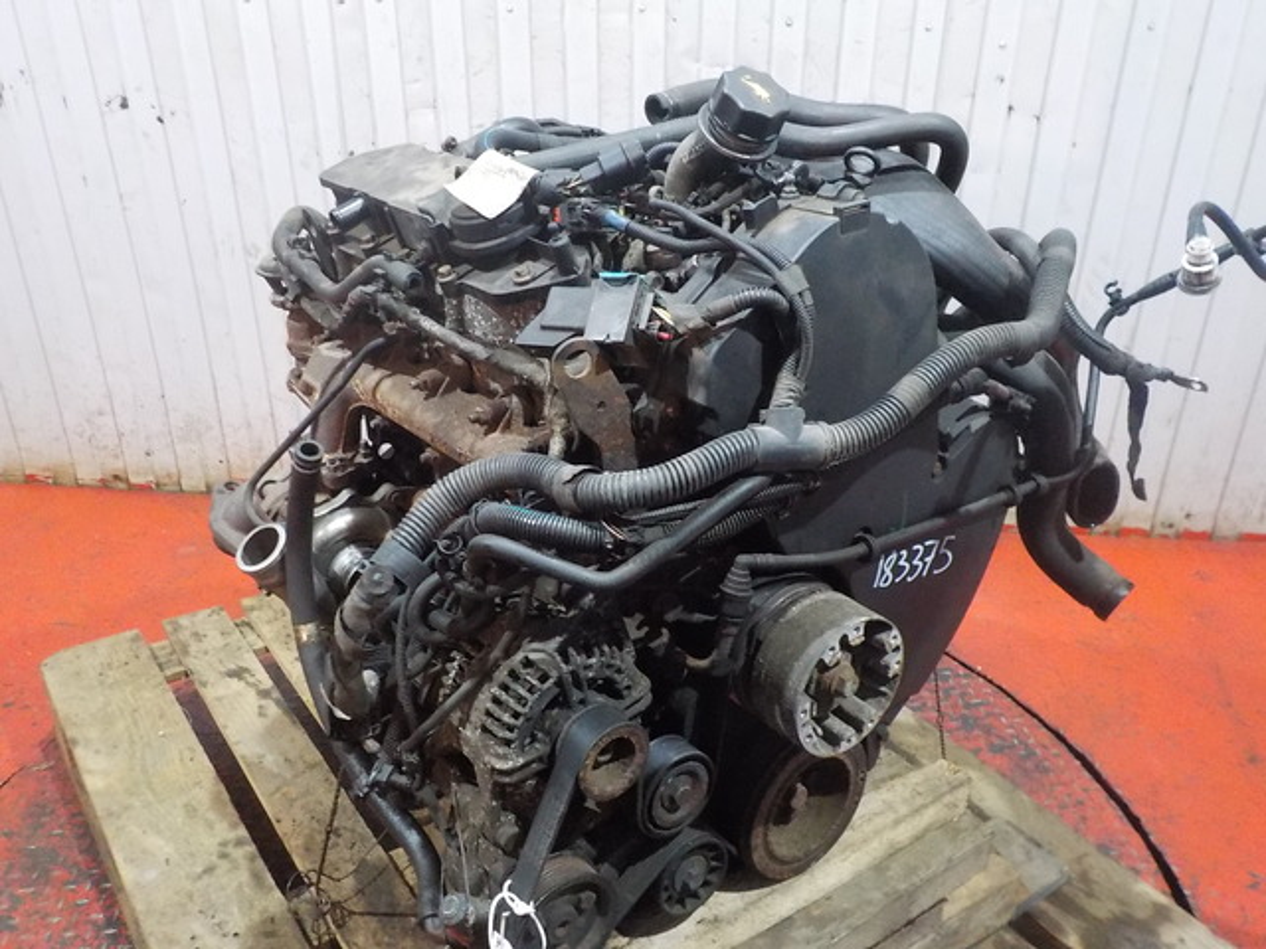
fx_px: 1097
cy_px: 474
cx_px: 633
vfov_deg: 46.8
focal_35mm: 30
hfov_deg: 60.0
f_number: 3.3
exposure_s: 1/8
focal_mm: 4.1
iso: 800
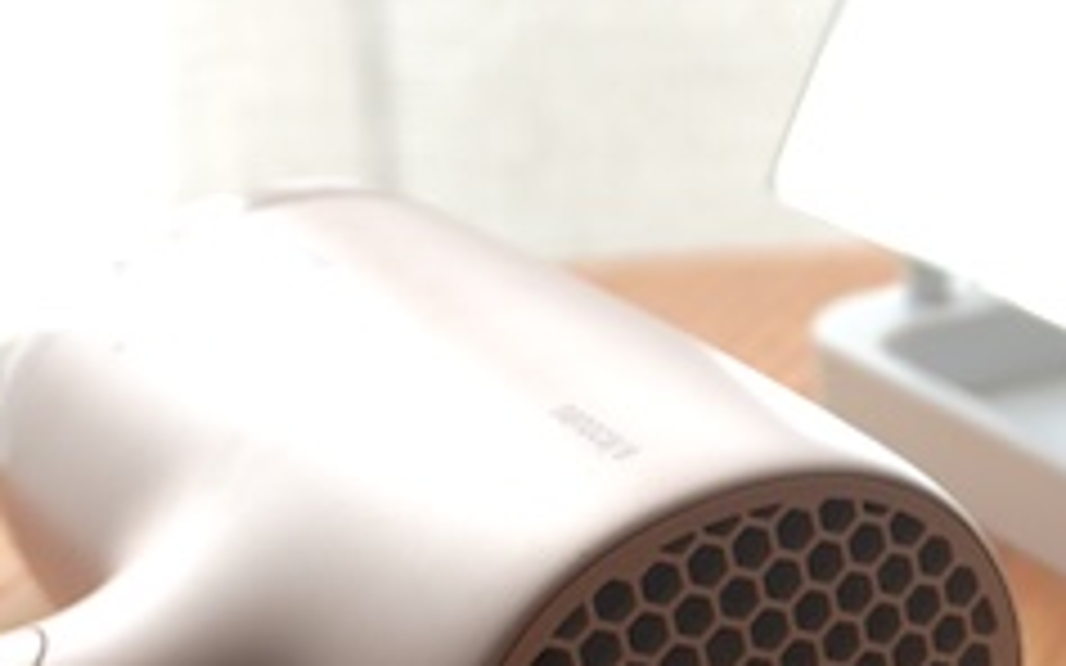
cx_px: 936
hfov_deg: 18.4
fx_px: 3235
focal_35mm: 111
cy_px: 358
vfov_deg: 11.7
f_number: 4.5
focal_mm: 27
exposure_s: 1/60
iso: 160
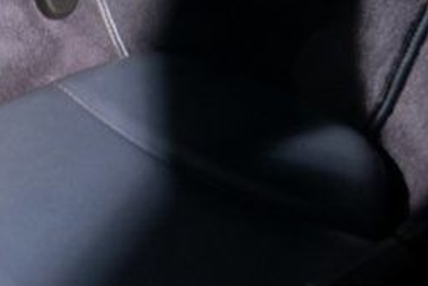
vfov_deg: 12.6
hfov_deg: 20.6
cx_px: 51
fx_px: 1154
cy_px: -263
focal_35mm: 97
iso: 250
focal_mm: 24
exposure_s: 1/60
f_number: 6.3
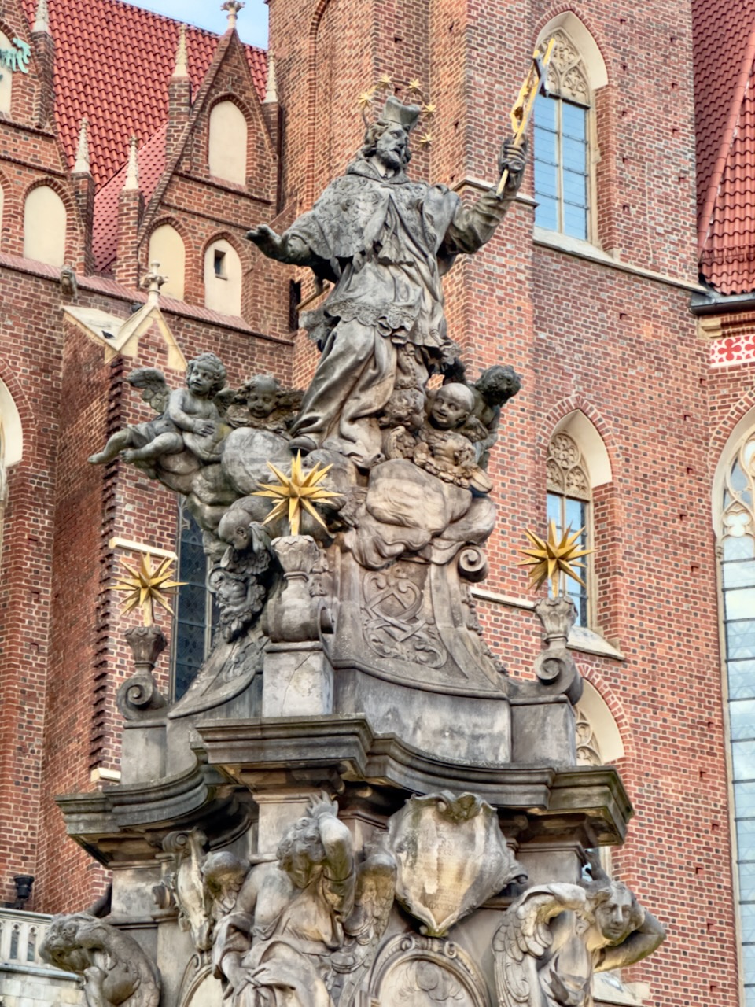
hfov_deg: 19.1
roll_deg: -0.8
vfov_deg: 25.3
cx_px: 378
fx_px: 2239
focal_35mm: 77
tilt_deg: +21.4
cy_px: 504
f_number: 2.8
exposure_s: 1/60
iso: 250
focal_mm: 9
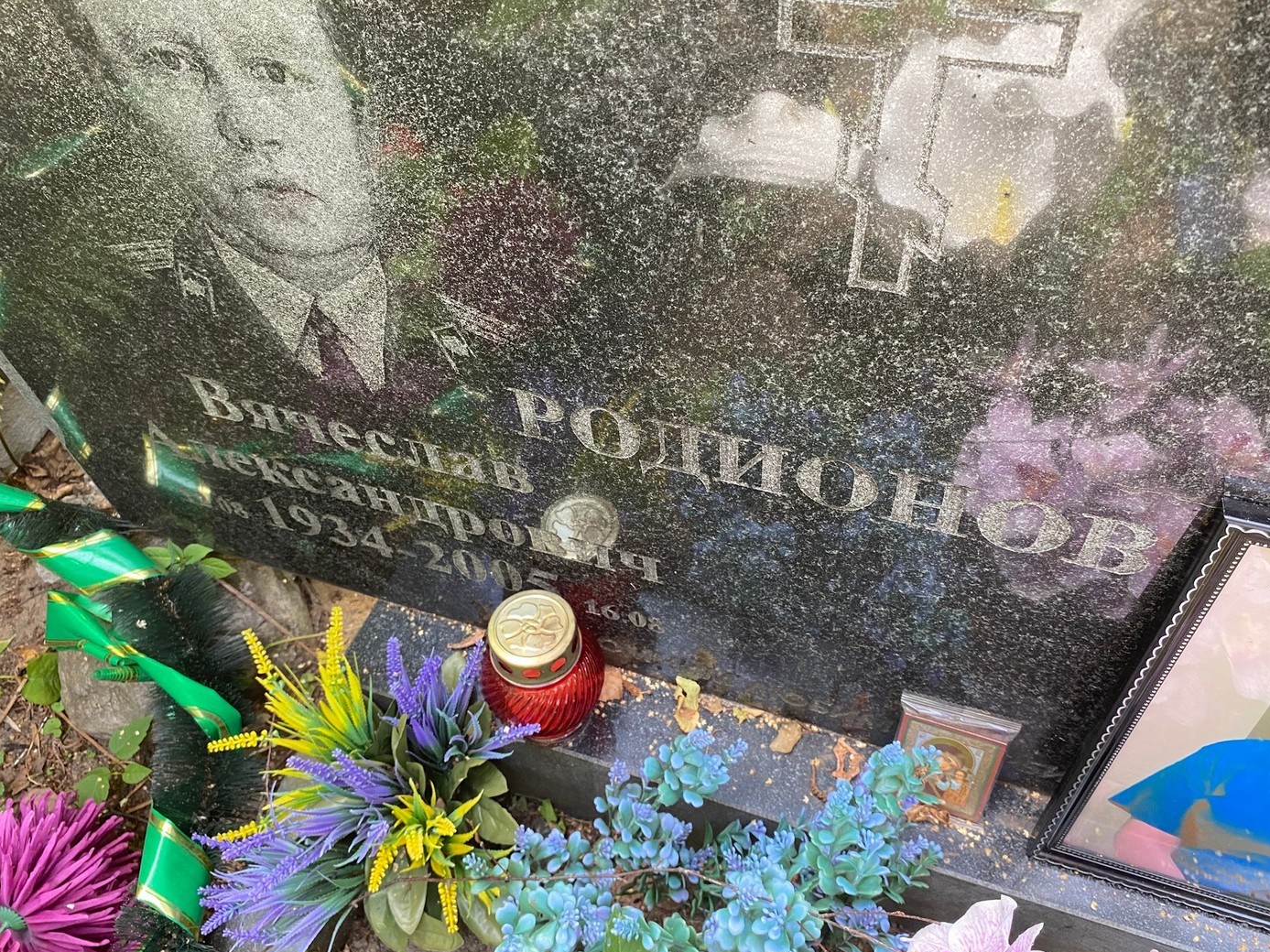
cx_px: 629
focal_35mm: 27
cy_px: 479
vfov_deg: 51.3
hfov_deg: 65.3
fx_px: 990
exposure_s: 1/63
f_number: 1.8
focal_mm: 4.25
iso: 125
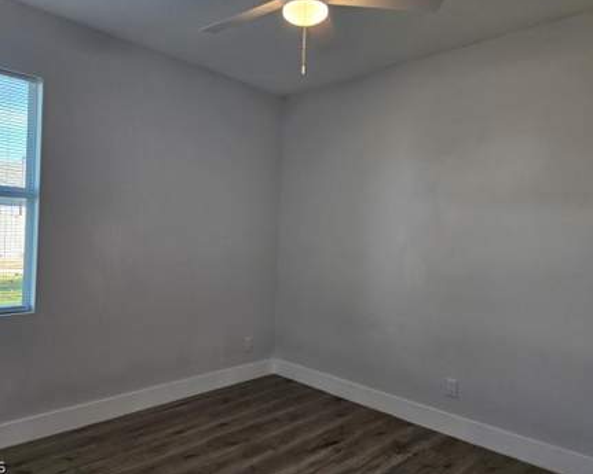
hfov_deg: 68.0
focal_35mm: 25
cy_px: 231
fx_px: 439
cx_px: 275
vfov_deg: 56.8
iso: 200
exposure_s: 1/207
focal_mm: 6.3
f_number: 1.7
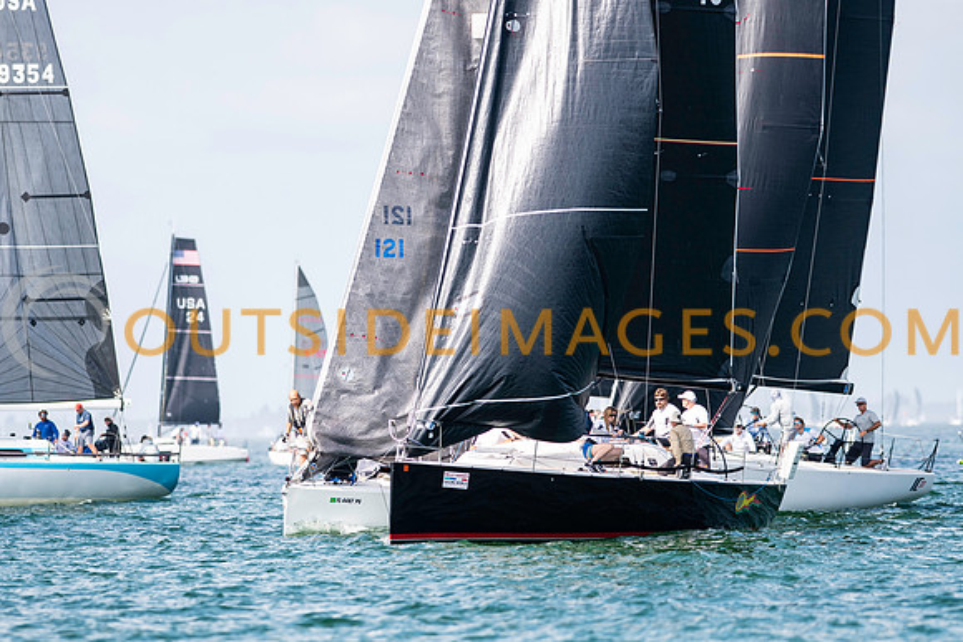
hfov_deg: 4.5
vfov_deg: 3.0
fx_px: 12293
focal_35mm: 459
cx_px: 482
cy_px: 321
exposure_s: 1/1600
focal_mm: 300
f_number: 5
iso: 200
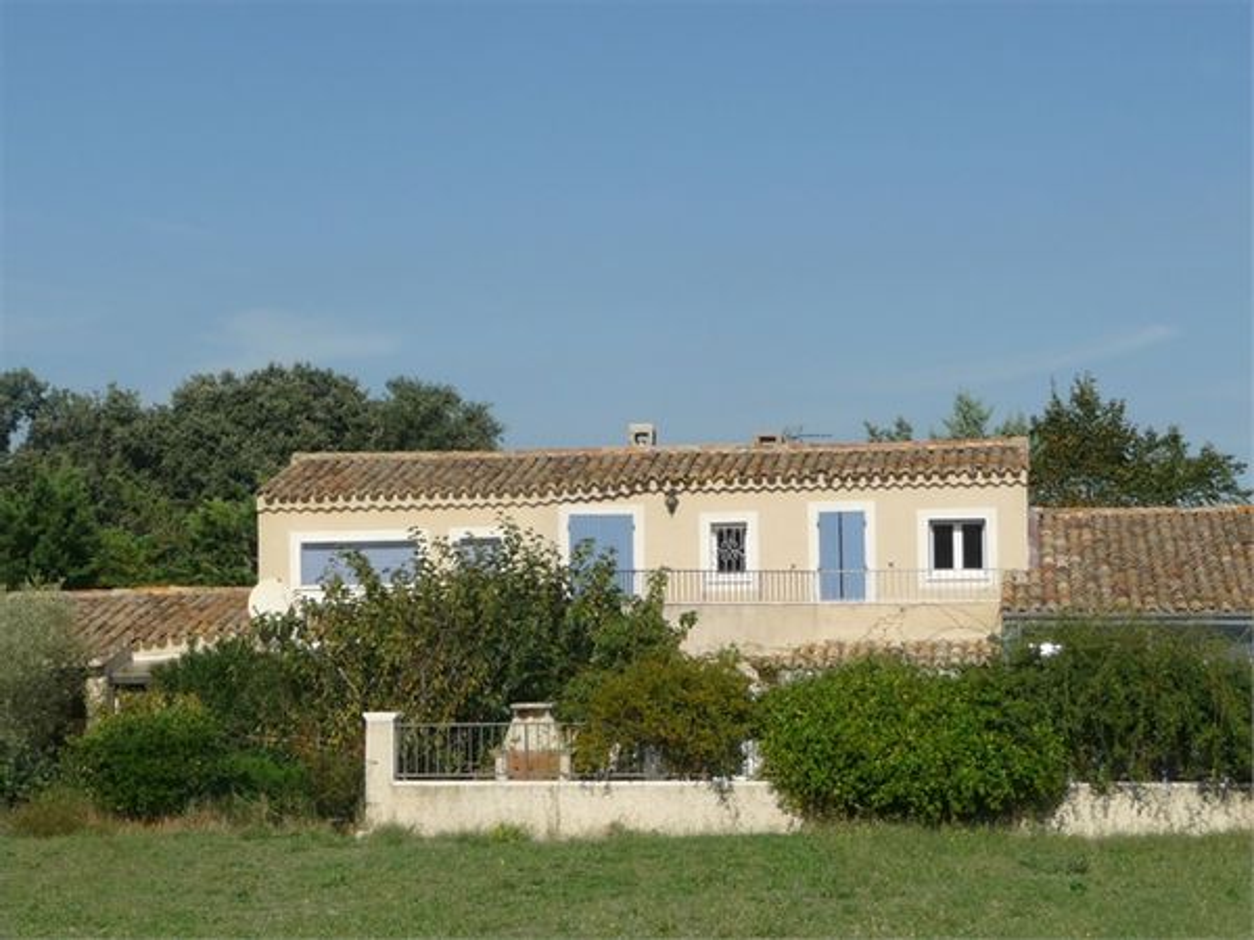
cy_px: 470
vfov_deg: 17.6
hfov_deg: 23.3
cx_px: 627
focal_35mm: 84
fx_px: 3043
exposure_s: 1/250
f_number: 10
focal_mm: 10.5
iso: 100
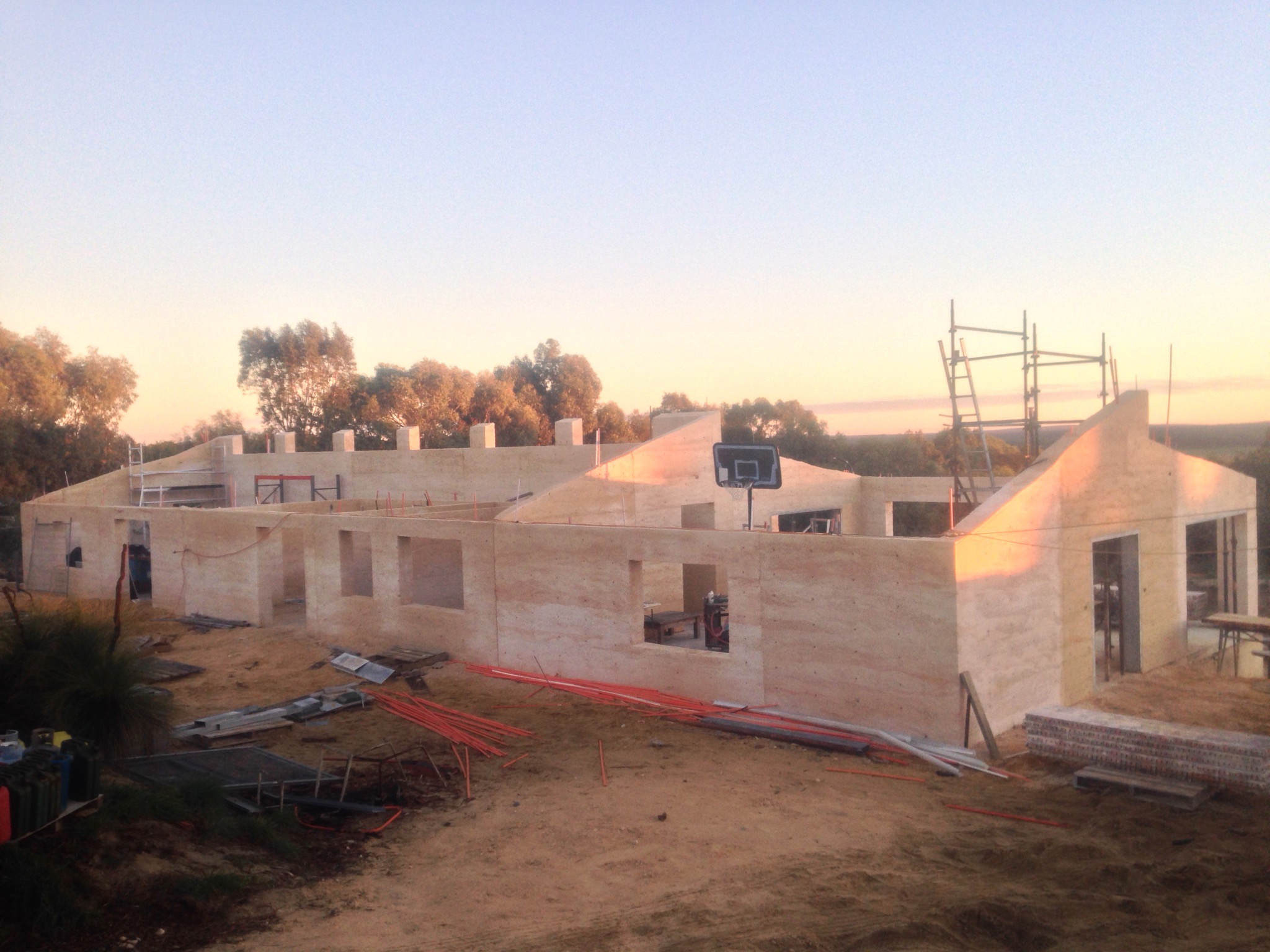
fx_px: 1211
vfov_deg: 42.9
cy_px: 476
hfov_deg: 55.4
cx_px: 635
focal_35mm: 33
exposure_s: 1/130
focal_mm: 4.12
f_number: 2.4
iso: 50
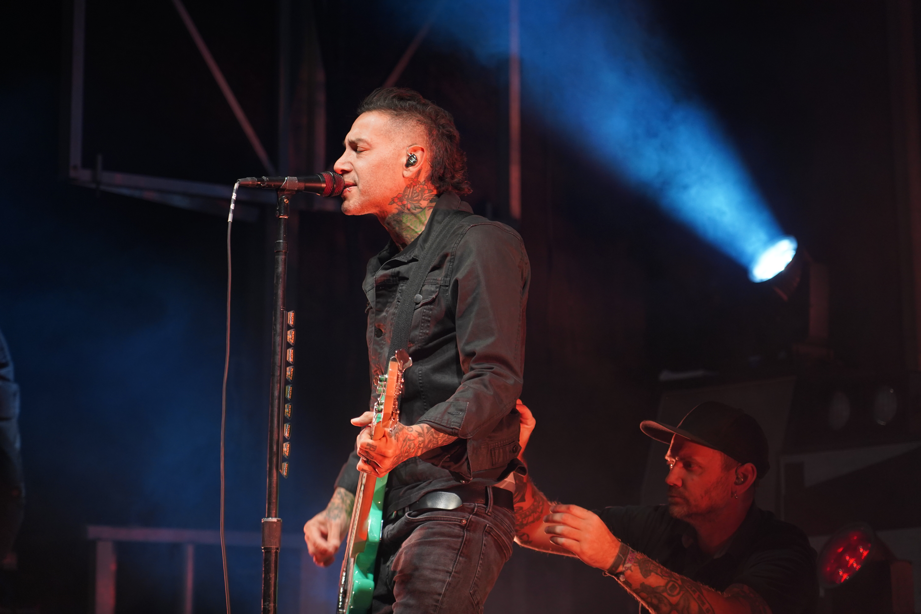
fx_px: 2686
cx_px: 460
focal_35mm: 105
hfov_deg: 19.5
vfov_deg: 13.0
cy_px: 307
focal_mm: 105
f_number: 4
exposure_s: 1/160
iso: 1600
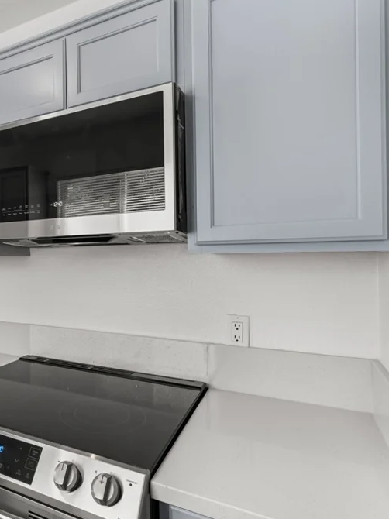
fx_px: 375
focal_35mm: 25
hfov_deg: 50.0
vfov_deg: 69.4
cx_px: 54
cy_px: 258
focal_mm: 17
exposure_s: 1/30
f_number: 8
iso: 400
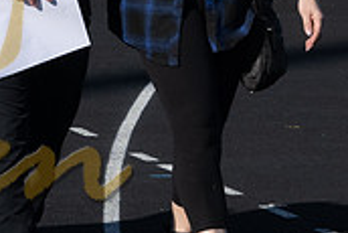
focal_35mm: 375
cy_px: -149
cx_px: -317
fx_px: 3628
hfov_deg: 5.4
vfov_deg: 3.7
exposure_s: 1/400
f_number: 8
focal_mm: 38
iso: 100
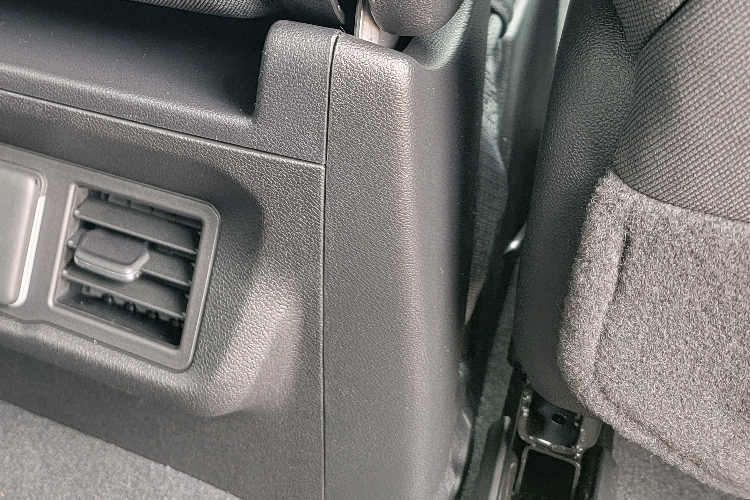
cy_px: -22
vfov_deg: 25.8
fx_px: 1021
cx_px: 22
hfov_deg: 36.7
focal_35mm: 49
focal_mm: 6.7
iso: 250
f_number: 1.8
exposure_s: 1/60
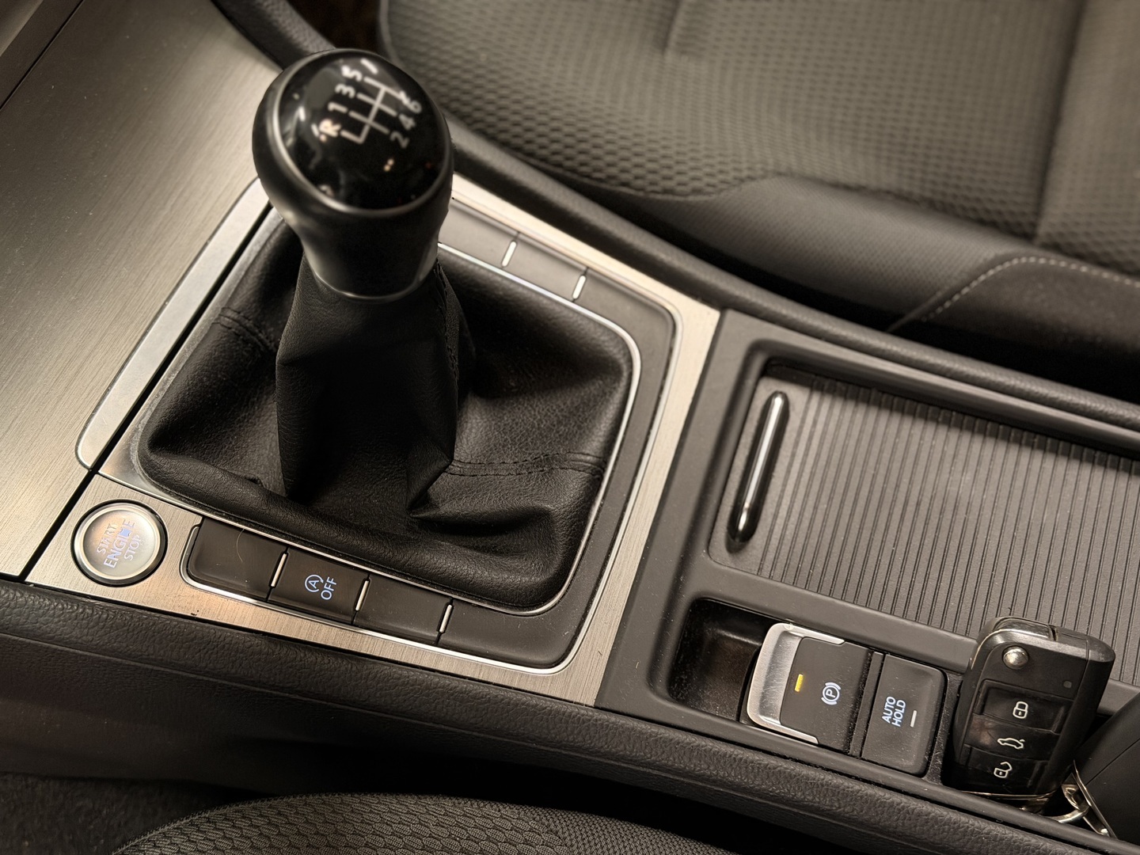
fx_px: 1581
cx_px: 570
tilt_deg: -60.9
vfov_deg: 30.3
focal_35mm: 48
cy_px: 428
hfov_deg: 39.7
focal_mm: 6.76
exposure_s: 1/34
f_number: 1.78
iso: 320
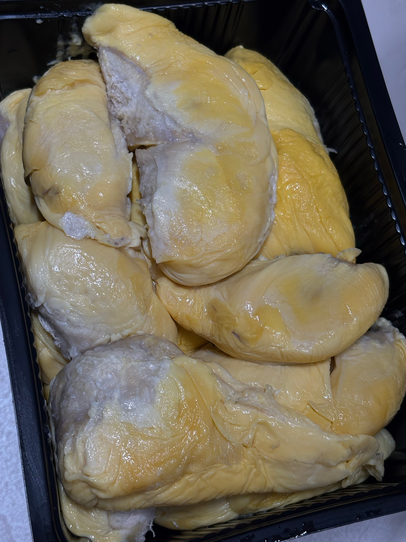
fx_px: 813
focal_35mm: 52
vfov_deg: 36.8
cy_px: 271
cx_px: 203
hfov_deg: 28.0
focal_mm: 5.96
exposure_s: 1/156
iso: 25
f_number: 1.6
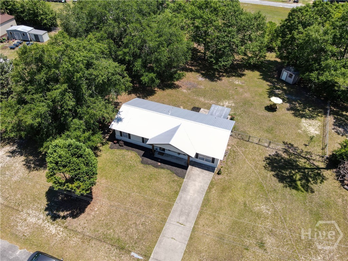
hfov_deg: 71.6
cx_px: 174
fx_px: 241
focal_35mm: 24
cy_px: 130
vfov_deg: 56.8
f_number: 2.8
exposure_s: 1/500
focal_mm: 4.5
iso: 100
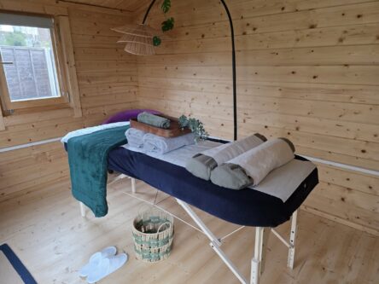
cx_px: 190
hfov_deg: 73.9
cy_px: 142
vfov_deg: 58.9
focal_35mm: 23
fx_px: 252
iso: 640
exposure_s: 1/100
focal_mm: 6.3
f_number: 1.7
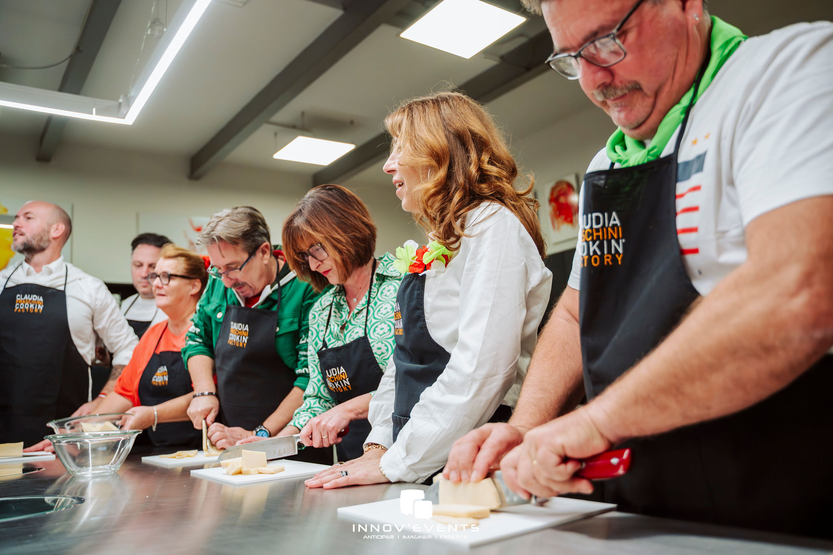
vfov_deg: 46.4
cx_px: 416
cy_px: 278
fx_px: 648
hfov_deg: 65.5
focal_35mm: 28
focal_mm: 28
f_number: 2.8
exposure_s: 1/320
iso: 5000
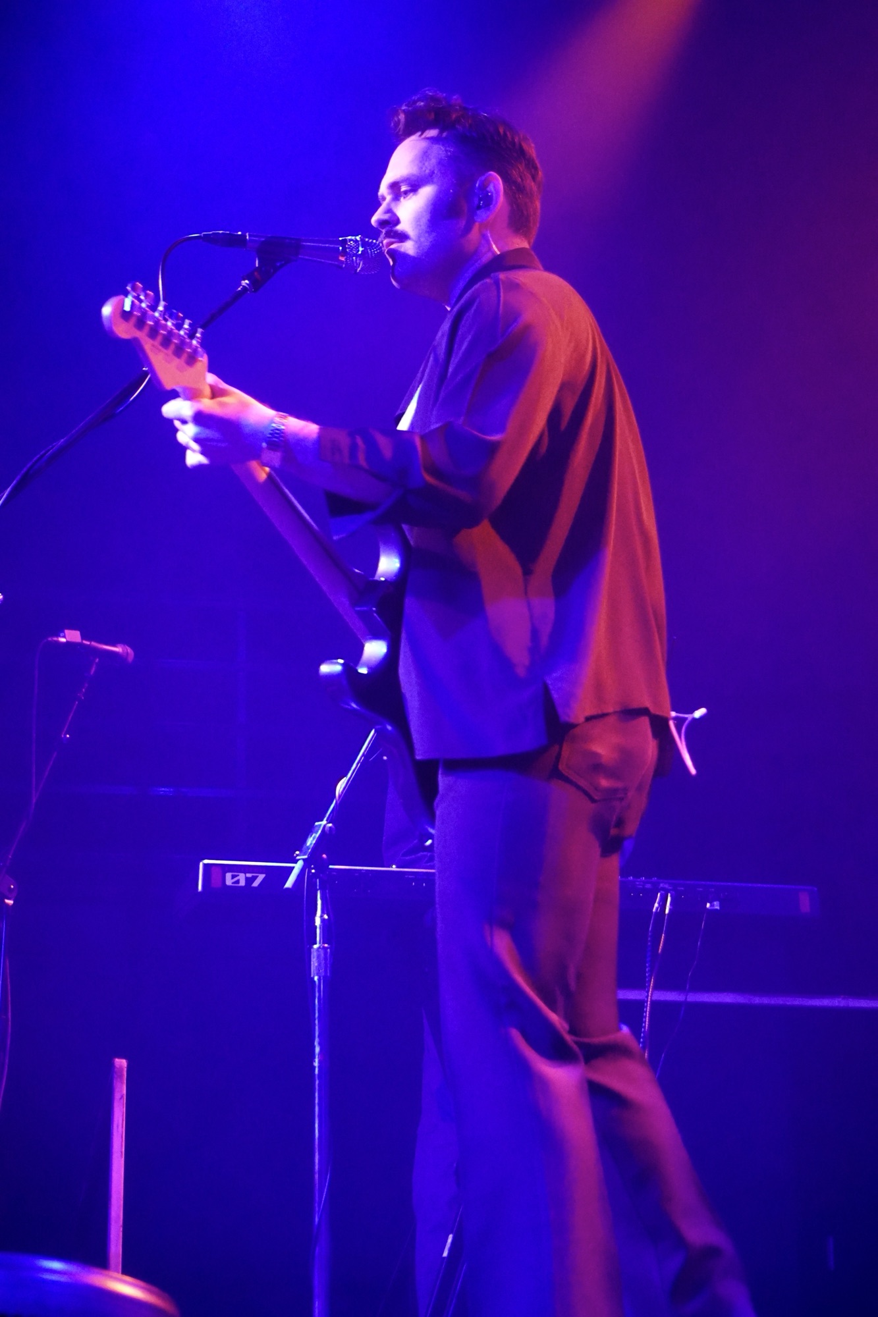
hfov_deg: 18.2
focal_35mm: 75
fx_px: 2744
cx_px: 439
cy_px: 658
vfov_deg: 27.0
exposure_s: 1/45
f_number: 5.6
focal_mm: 50
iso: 6400
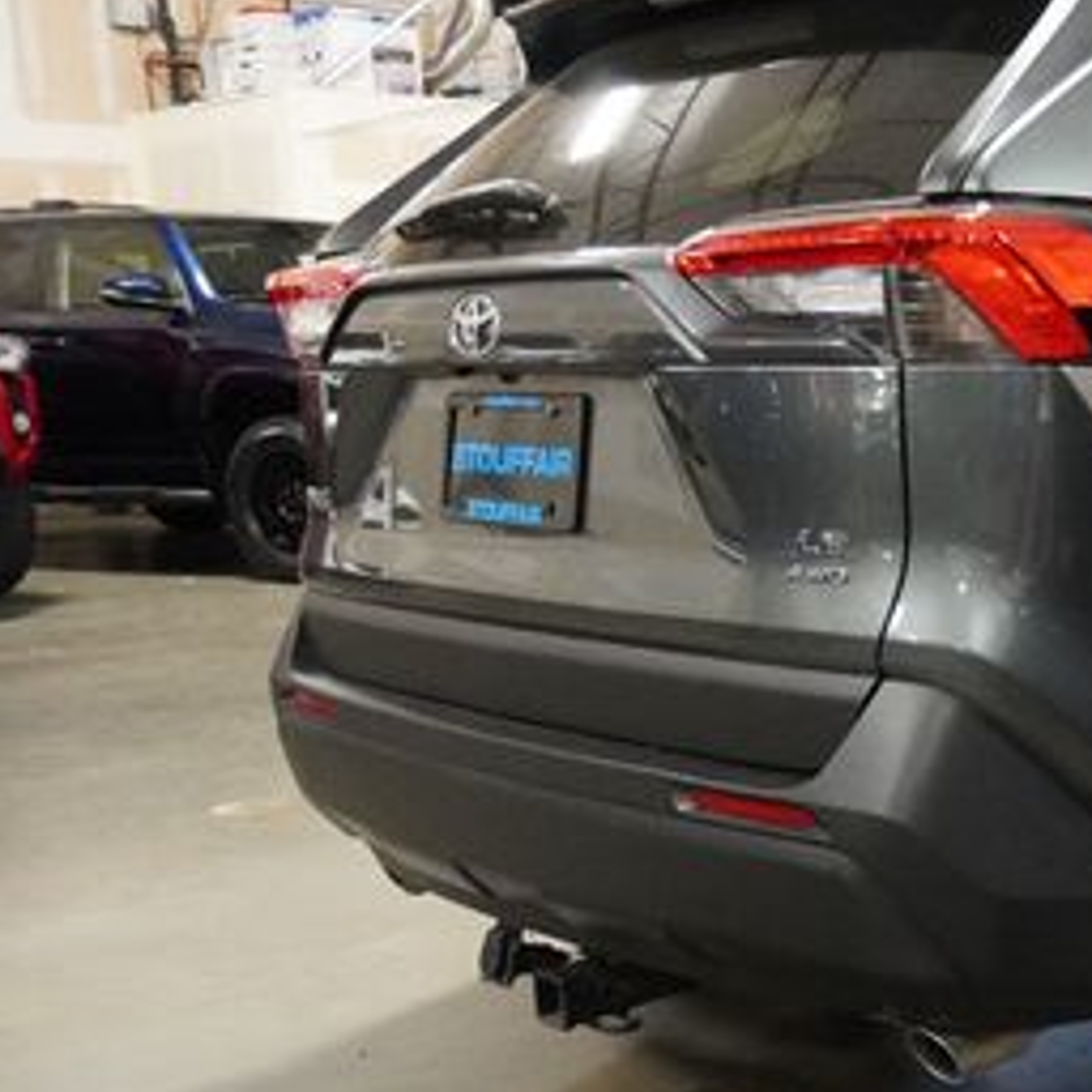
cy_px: 619
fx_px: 1820
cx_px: 1292
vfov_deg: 33.3
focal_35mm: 51
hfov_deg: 29.1
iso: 6400
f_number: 3.5
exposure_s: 1/160
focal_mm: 16
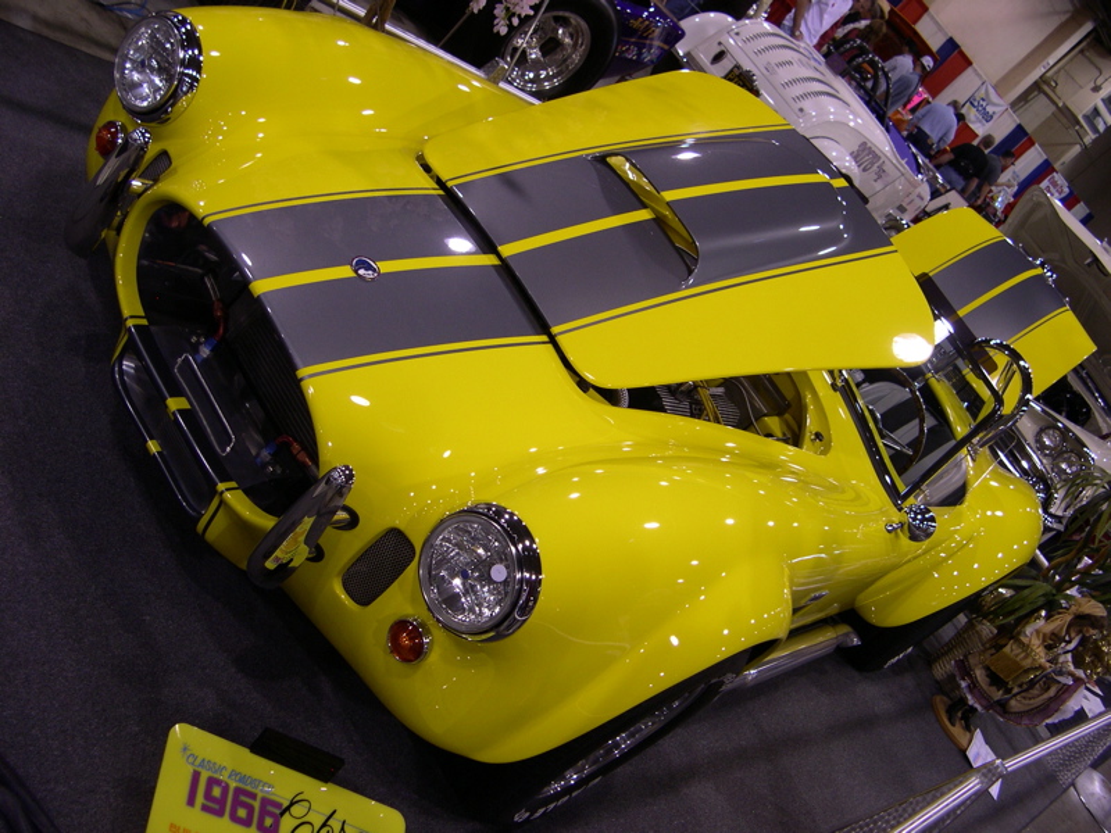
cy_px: 416
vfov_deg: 37.7
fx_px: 1220
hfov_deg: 49.0
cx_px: 556
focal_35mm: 38
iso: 100
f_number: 2.8
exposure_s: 1/49.8
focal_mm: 8
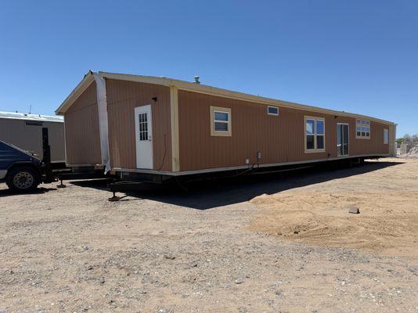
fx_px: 290
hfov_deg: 71.6
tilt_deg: -1.5
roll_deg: -0.6
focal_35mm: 24
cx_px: 209
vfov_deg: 56.8
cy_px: 156
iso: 80
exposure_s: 1/6173
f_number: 1.78
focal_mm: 6.76
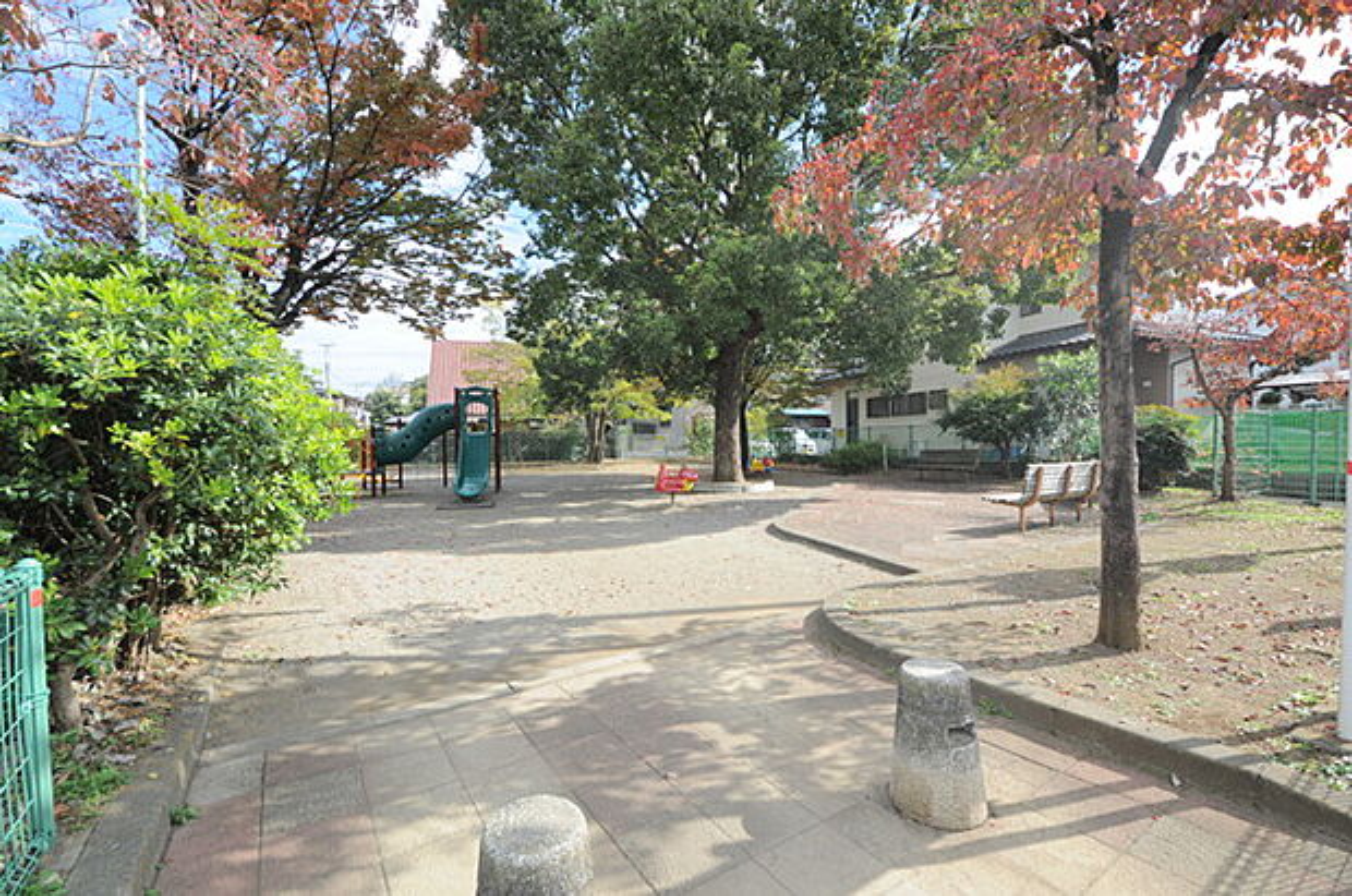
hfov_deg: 100.5
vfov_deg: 77.1
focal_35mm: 15
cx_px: 676
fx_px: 562
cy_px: 448
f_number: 7.1
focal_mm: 10
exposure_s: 1/200
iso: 200
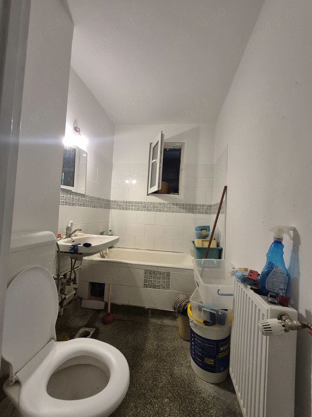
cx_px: 156
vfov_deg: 106.2
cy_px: 208
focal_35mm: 13
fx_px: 156
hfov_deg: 89.9
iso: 400
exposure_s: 1/50
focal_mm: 1.74
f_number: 2.2
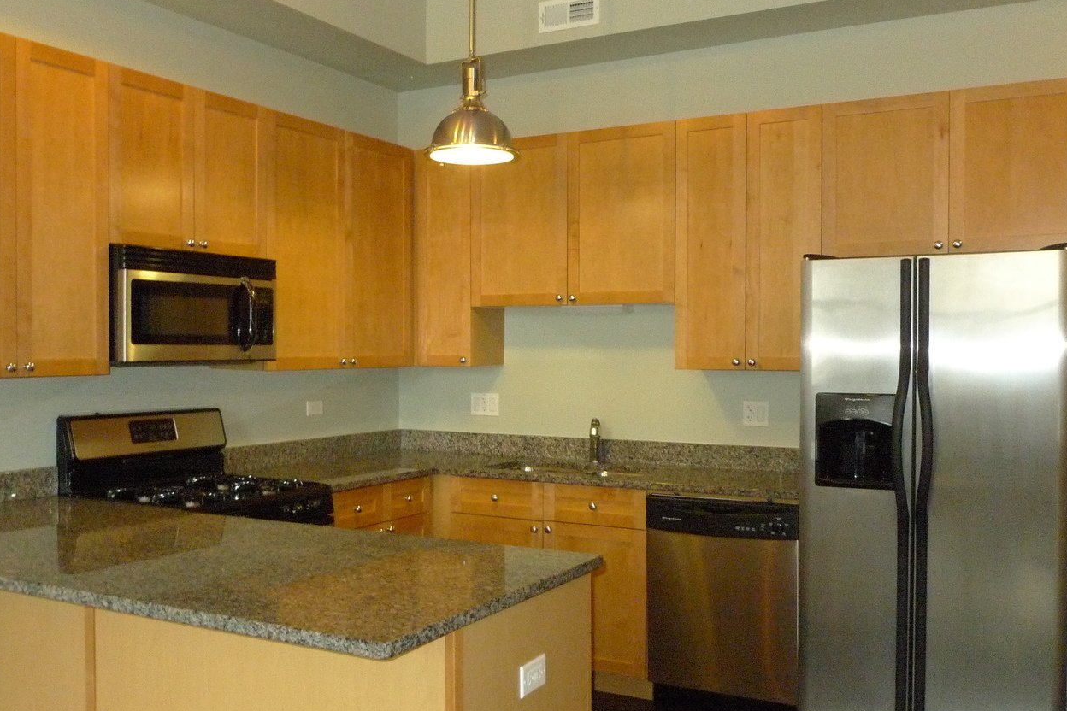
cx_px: 484
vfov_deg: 36.8
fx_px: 1067
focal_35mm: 36
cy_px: 387
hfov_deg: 53.1
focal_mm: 6.3
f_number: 7.1
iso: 1000
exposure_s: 1/25
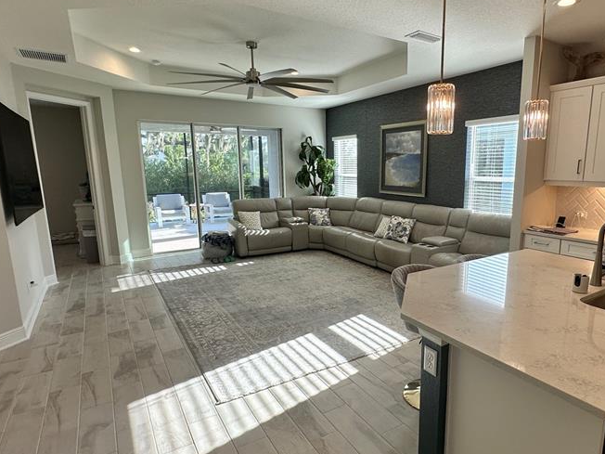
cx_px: 357
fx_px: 385
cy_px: 238
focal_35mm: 22
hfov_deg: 75.7
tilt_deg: -10.3
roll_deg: +0.2
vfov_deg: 61.1
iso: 40
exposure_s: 1/147
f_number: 2.2
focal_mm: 2.22
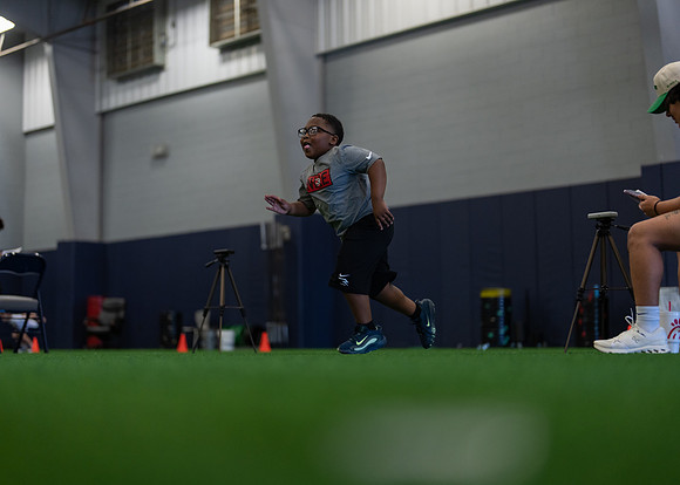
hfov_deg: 36.0
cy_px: 242
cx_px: 340
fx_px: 1045
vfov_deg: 26.1
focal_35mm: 54
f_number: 1.2
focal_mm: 50
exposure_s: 1/1000
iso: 1000
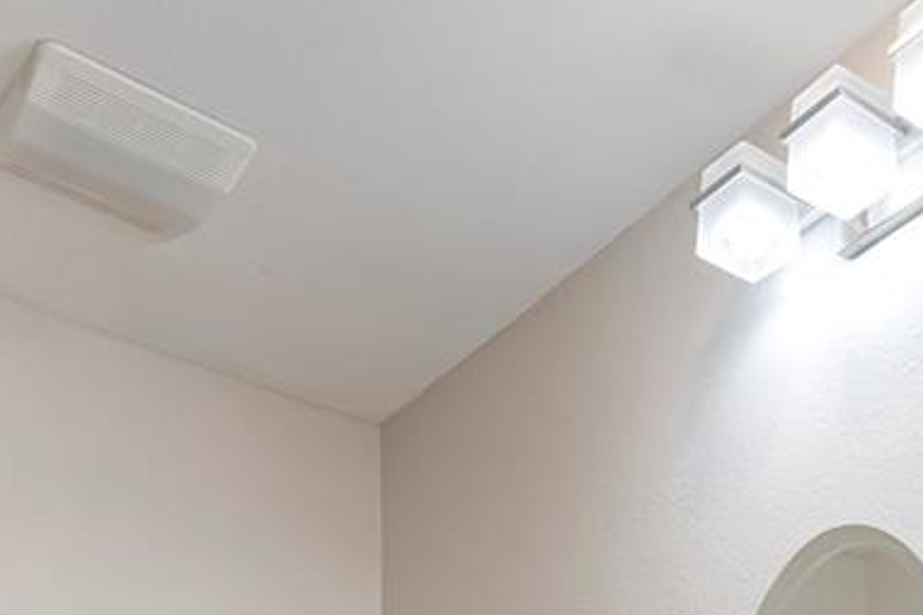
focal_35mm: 63
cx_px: 845
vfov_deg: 16.8
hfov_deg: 30.4
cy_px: 1184
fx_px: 1615
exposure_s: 1/5
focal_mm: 15
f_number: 8
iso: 500
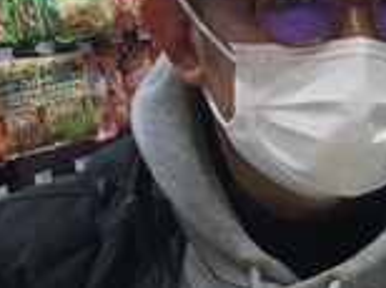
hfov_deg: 14.6
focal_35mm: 121
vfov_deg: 12.2
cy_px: 205
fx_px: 1347
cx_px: 667
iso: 25
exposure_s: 1/30
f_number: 2.4
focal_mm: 3.3
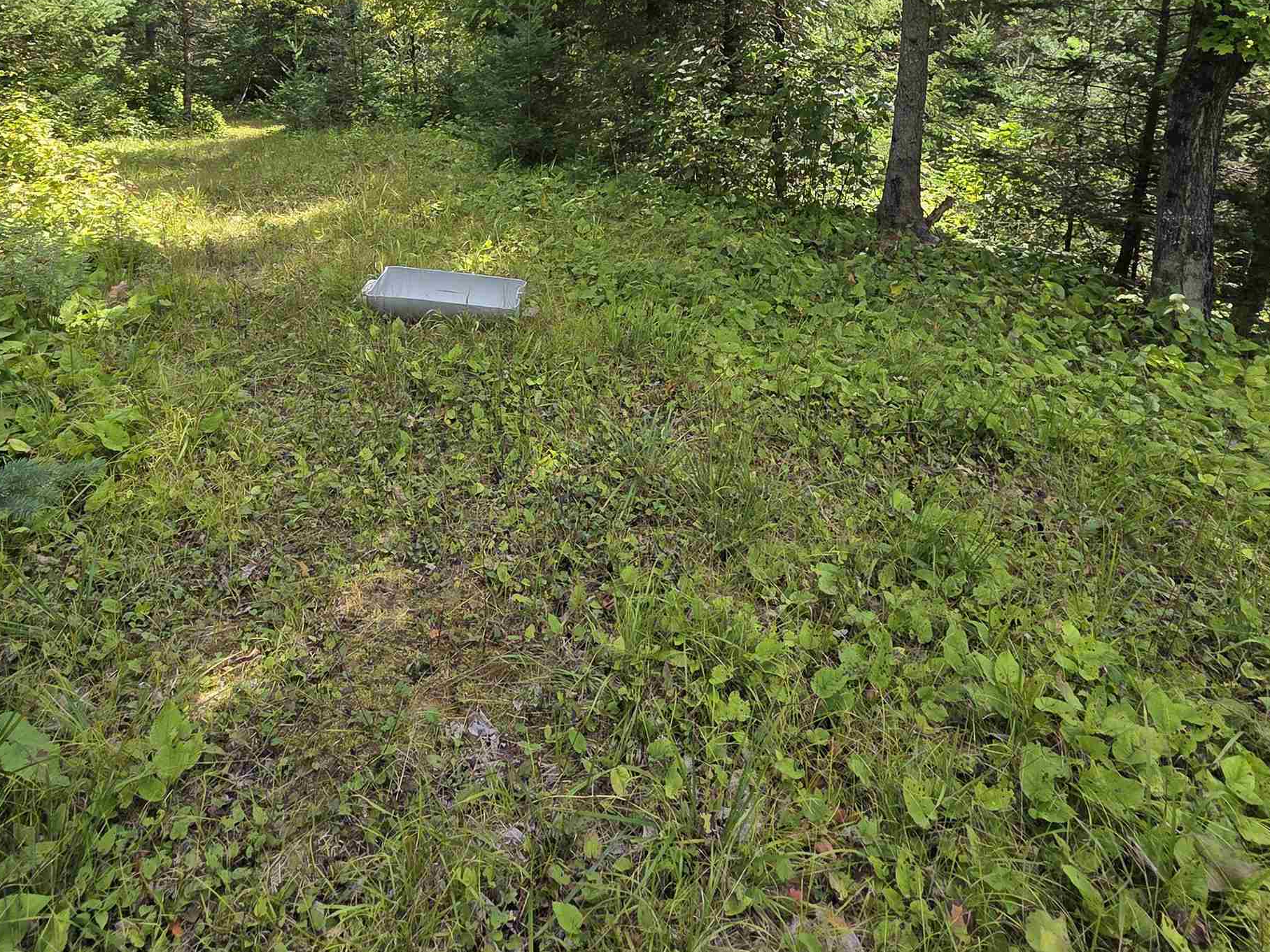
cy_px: 150
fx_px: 807
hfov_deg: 76.3
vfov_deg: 55.4
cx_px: 586
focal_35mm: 22
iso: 50
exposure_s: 1/838
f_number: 2.2
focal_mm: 2.2
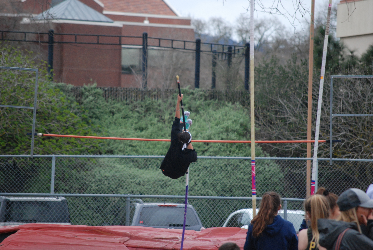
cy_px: 125
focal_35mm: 262
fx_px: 2723
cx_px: 186
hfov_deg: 7.8
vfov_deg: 5.3
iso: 1000
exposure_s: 1/1000
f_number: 5.6
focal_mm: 175
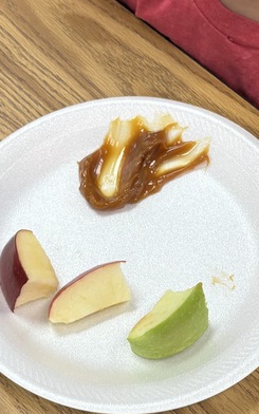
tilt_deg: -63.1
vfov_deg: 28.2
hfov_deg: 18.1
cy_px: 309
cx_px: 135
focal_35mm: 72
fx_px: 813
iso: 125
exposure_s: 1/120
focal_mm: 5.96
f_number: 1.6
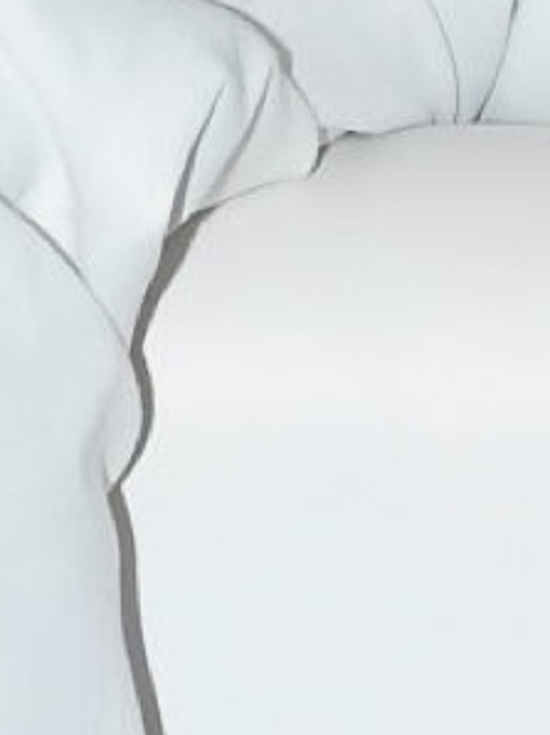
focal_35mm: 663
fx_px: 14066
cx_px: 441
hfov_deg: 2.2
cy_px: -832
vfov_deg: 3.0
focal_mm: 70
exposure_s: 1/125
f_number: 11
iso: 400
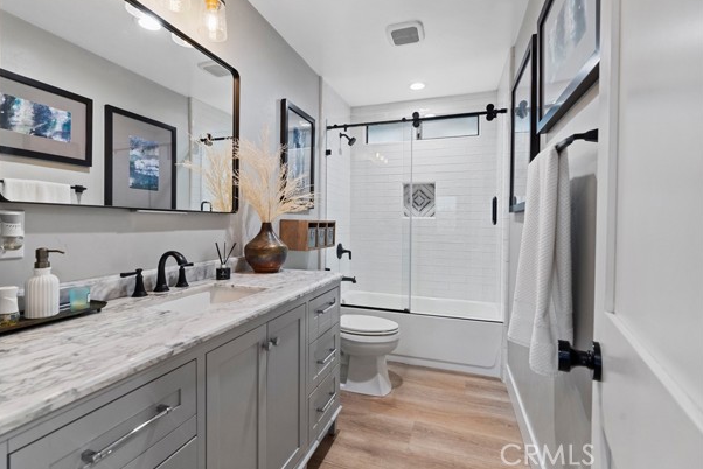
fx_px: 332
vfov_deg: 70.5
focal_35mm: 17
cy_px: 222
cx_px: 333
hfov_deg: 93.2
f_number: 8
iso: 1600
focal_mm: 16
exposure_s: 1/25
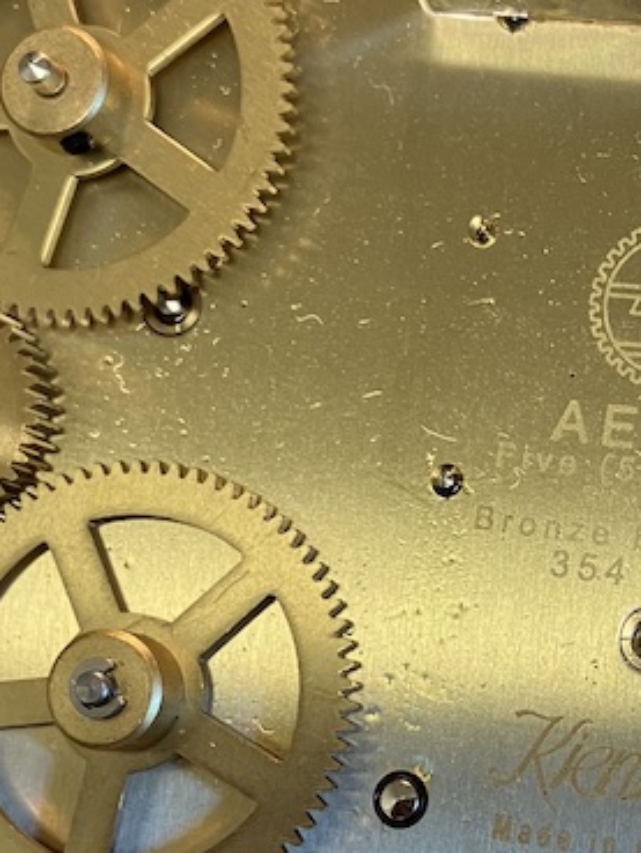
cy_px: 584
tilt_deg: -60.5
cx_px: 579
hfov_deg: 17.9
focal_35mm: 81
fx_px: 1999
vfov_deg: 24.0
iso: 50
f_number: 1.8
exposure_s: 1/60
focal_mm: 3.99
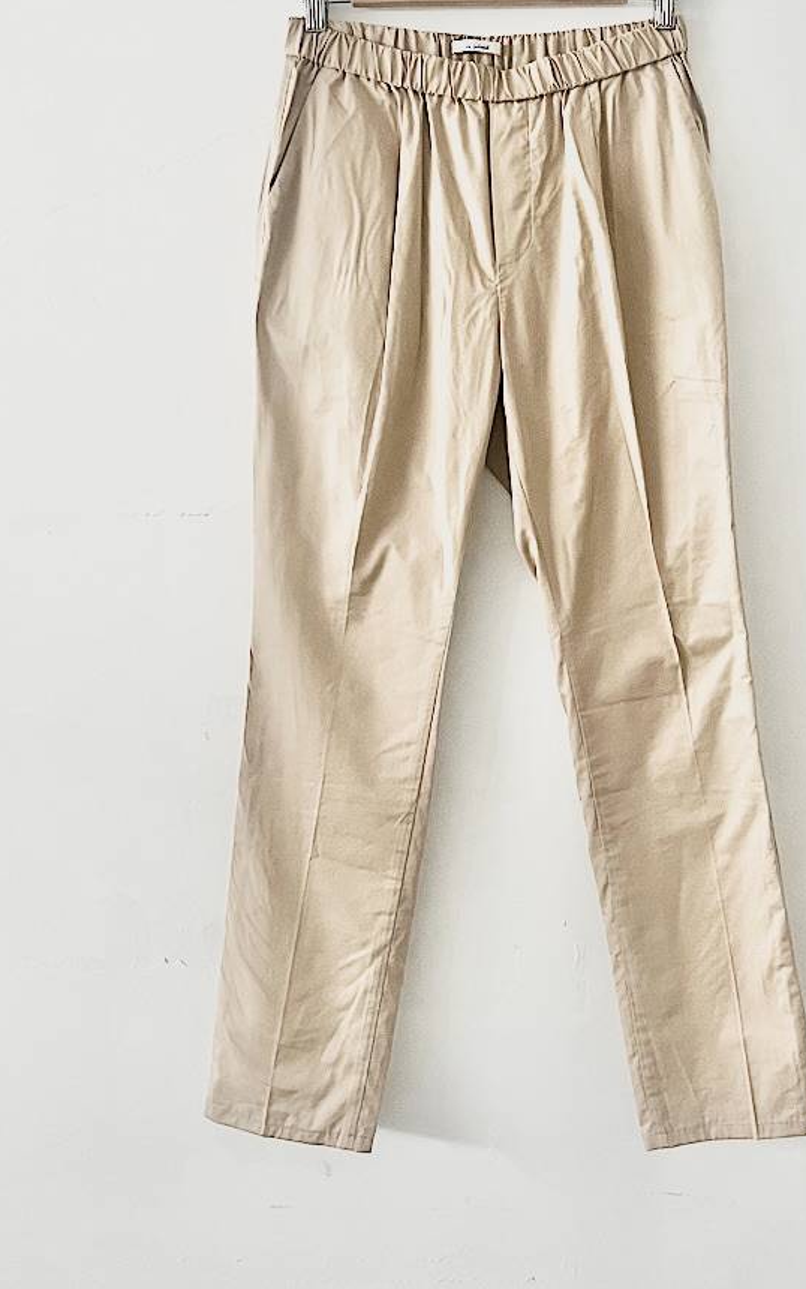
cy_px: 489
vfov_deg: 47.8
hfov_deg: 31.1
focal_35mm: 41
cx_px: 512
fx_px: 1440
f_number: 1.6
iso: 500
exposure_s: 1/60
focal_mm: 5.1
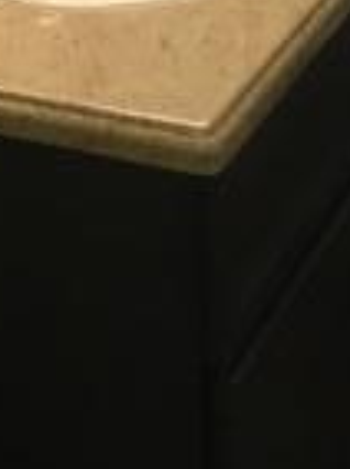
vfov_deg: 13.8
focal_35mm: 131
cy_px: -304
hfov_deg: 11.3
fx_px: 1771
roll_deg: +1.6
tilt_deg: -15.9
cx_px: 215
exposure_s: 1/30
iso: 32
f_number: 2.2
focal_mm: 4.15
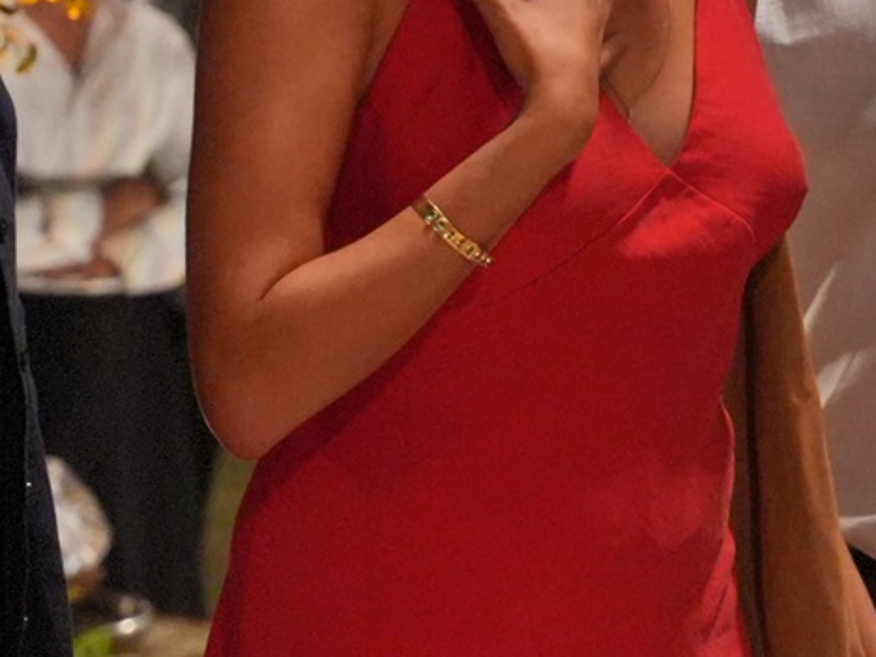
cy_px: -197
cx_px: 965
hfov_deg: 5.5
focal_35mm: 356
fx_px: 9009
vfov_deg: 4.2
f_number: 4
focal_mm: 62.7
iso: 3200
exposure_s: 1/100
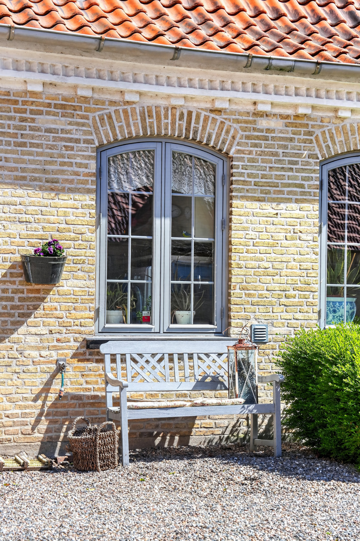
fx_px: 991
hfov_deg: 20.6
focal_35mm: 66
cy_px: 270
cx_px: 180
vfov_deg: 30.5
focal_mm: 66
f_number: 7.1
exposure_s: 1/3200
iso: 400
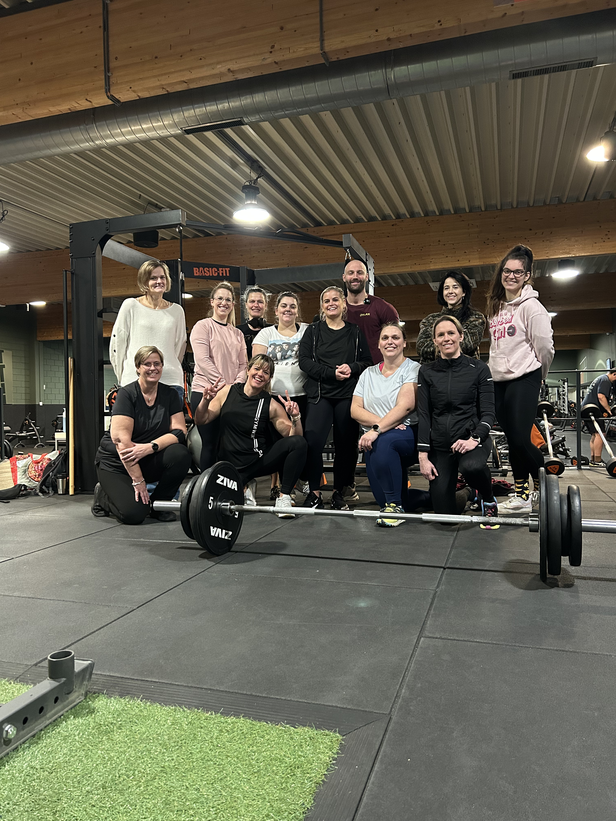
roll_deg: +0.4
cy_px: 410
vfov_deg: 67.3
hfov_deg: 53.1
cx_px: 308
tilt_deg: -0.2
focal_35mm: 26
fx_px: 617
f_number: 1.5
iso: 400
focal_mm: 5.7
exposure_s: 1/33
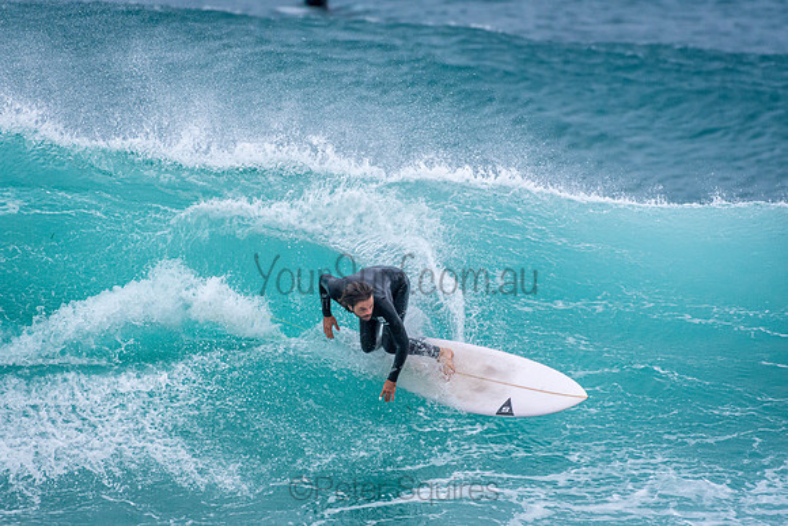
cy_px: 263
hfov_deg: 2.7
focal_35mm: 750
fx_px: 16420
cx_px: 394
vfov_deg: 1.8
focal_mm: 500
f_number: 5.6
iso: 1250
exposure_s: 1/2500
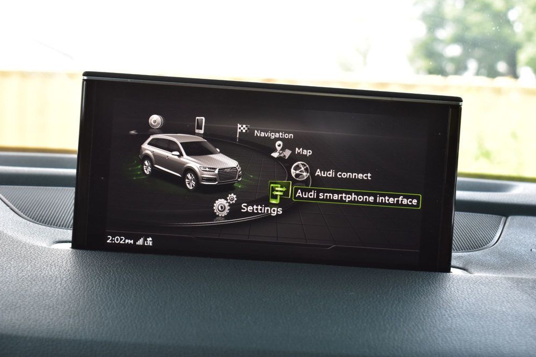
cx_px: 267
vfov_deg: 22.3
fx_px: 908
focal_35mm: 61
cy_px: 178
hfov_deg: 32.9
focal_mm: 40
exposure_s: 1/60
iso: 400
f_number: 8
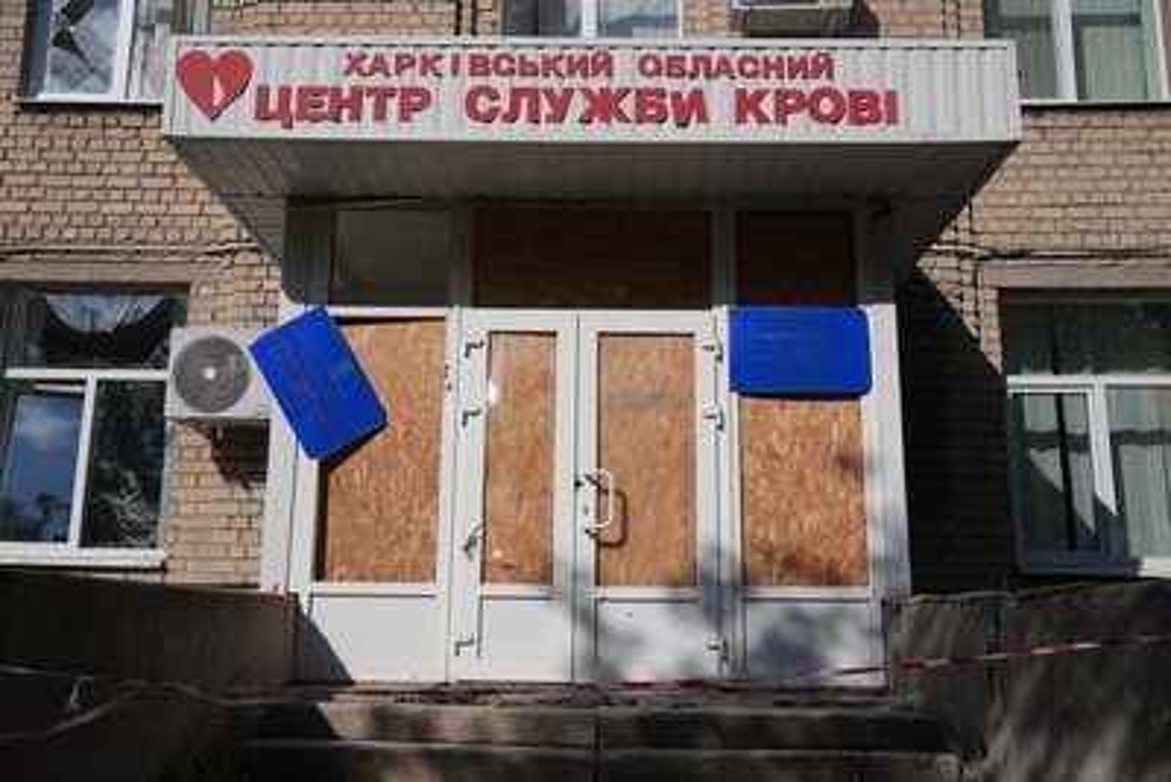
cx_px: 586
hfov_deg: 55.8
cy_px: 391
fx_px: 1106
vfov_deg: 38.9
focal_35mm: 34
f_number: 2.8
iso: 100
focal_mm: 34
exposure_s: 1/5000
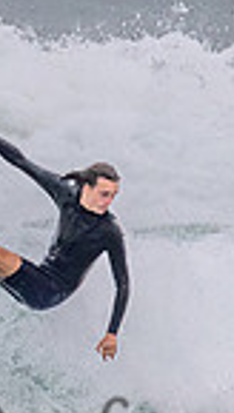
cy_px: 343
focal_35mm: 4597
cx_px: 35
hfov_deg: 0.3
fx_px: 50503
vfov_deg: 0.5
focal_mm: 800
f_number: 11
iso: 720
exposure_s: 1/2000
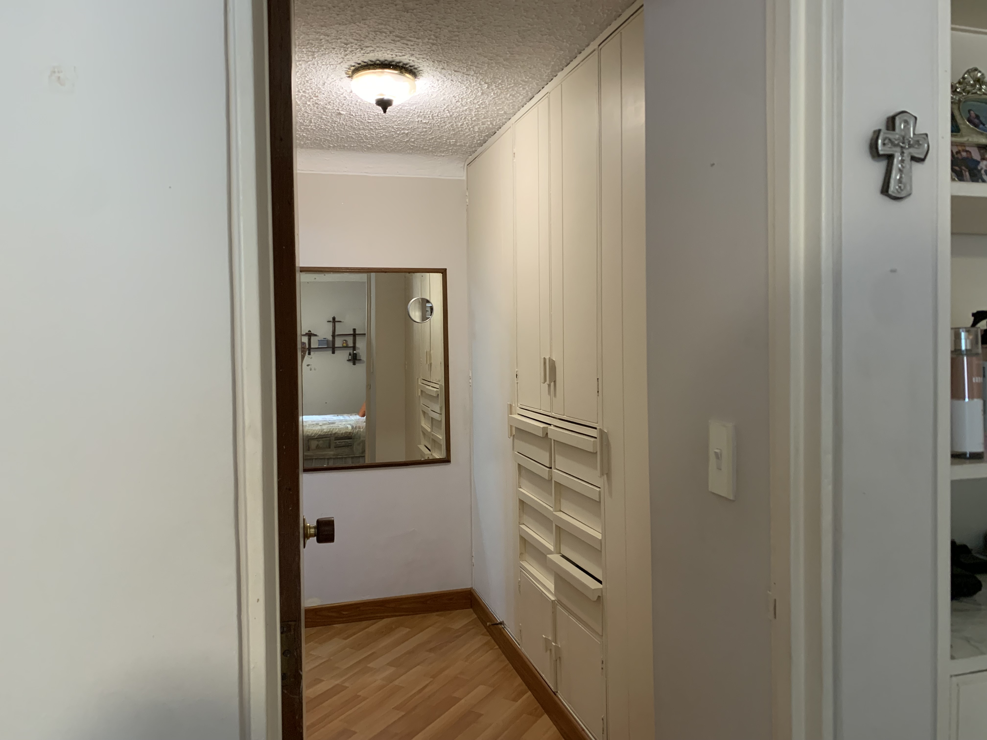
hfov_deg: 67.3
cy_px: 370
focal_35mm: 26
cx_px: 494
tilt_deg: +0.2
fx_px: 741
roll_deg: +1.1
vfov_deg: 53.1
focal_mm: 4.25
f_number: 1.8
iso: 160
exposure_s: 1/60
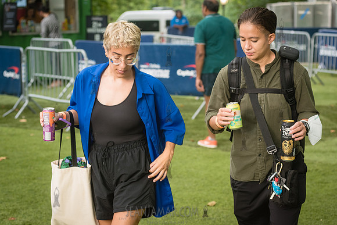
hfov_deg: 23.2
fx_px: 821
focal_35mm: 88
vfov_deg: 15.6
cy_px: 112
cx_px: 159
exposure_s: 1/160
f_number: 4
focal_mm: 80
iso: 1000
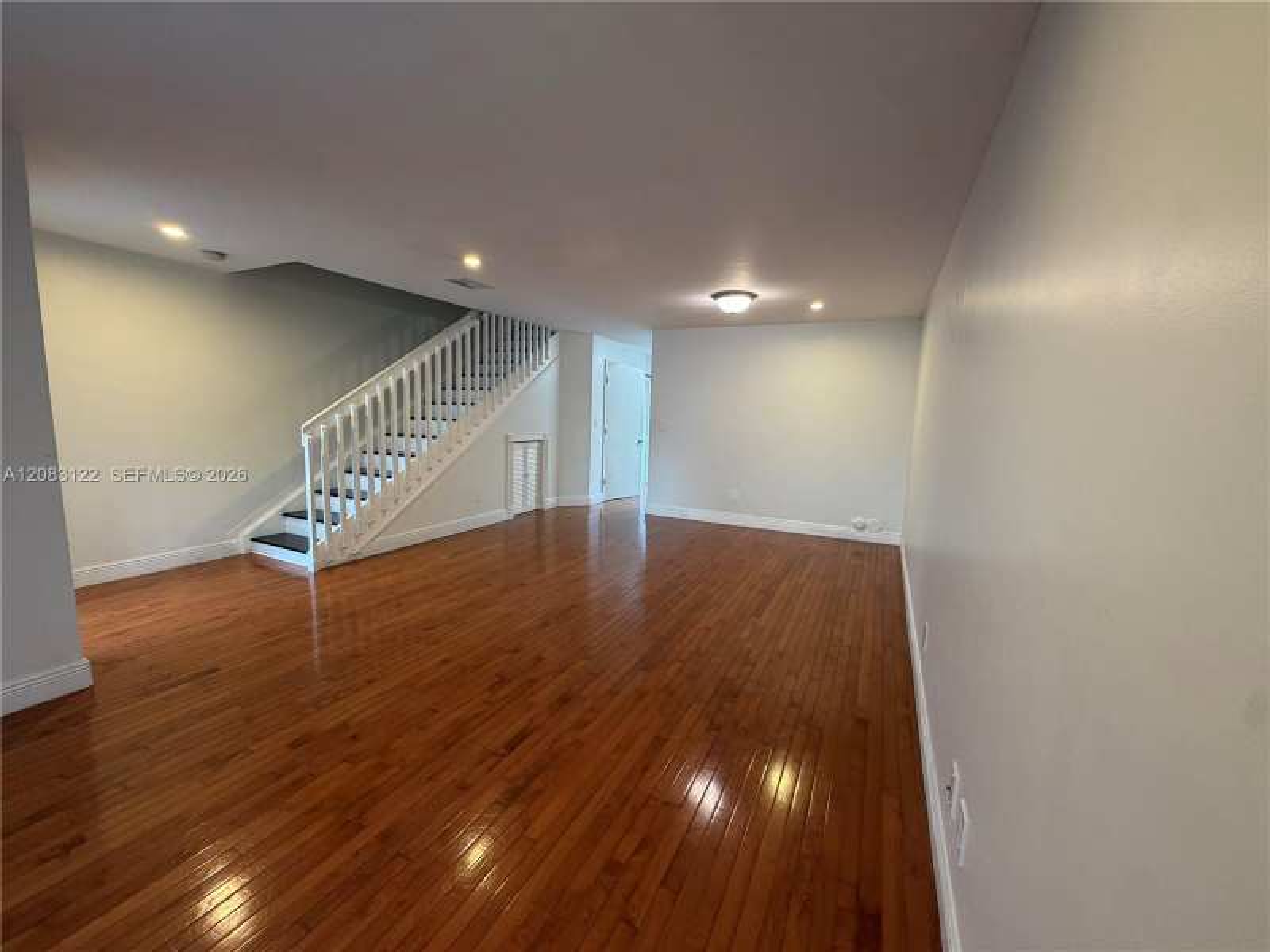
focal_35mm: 14
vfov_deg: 85.7
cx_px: 635
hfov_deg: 102.1
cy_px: 476
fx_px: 514
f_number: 2.2
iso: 250
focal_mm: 2.22
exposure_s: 1/60
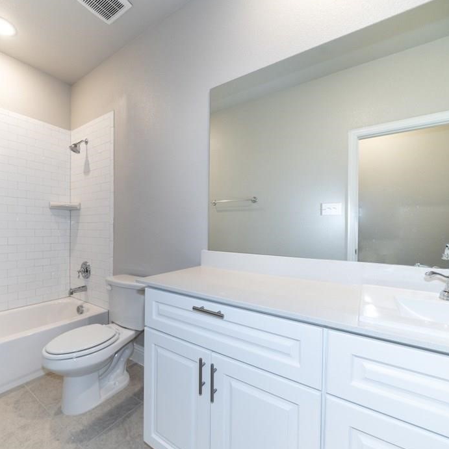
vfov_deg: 87.4
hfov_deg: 87.0
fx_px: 235
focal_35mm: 16
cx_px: 195
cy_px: 228
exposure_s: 1/30
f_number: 7.1
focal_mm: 12
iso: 800
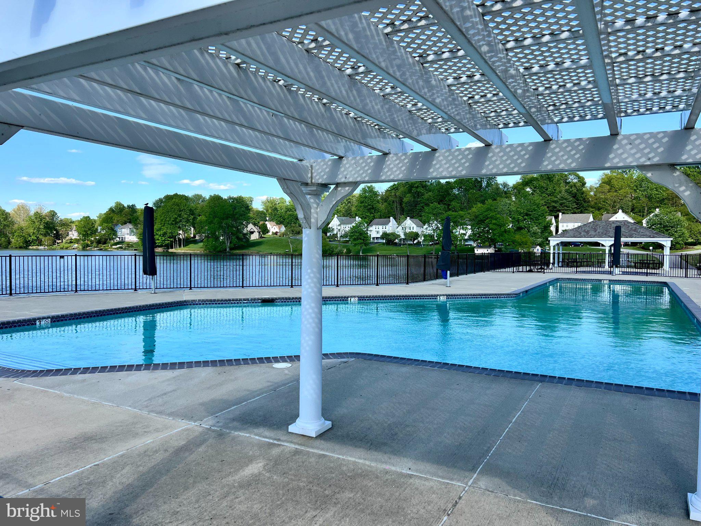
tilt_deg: -2.0
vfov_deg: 53.1
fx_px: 527
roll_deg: -0.8
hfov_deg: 67.3
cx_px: 350
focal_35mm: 26
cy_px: 263
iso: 50
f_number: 1.5
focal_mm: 5.7
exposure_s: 1/2299
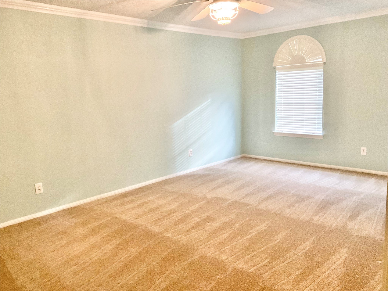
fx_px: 325
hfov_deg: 61.7
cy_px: 146
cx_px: 194
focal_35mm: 29
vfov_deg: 48.2
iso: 200
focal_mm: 3
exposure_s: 1/60
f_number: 1.8
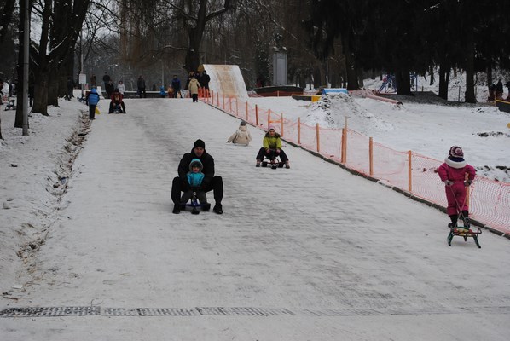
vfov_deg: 22.7
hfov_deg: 33.4
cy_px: 170
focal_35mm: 60
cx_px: 255
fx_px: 851
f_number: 5.6
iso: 160
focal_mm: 40
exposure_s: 1/125
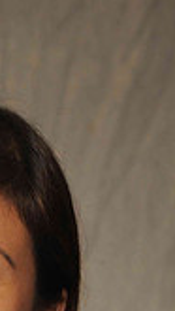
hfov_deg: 2.8
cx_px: -84
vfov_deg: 5.0
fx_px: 3517
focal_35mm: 427
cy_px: 332
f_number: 5.6
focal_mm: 100
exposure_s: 1/125
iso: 200
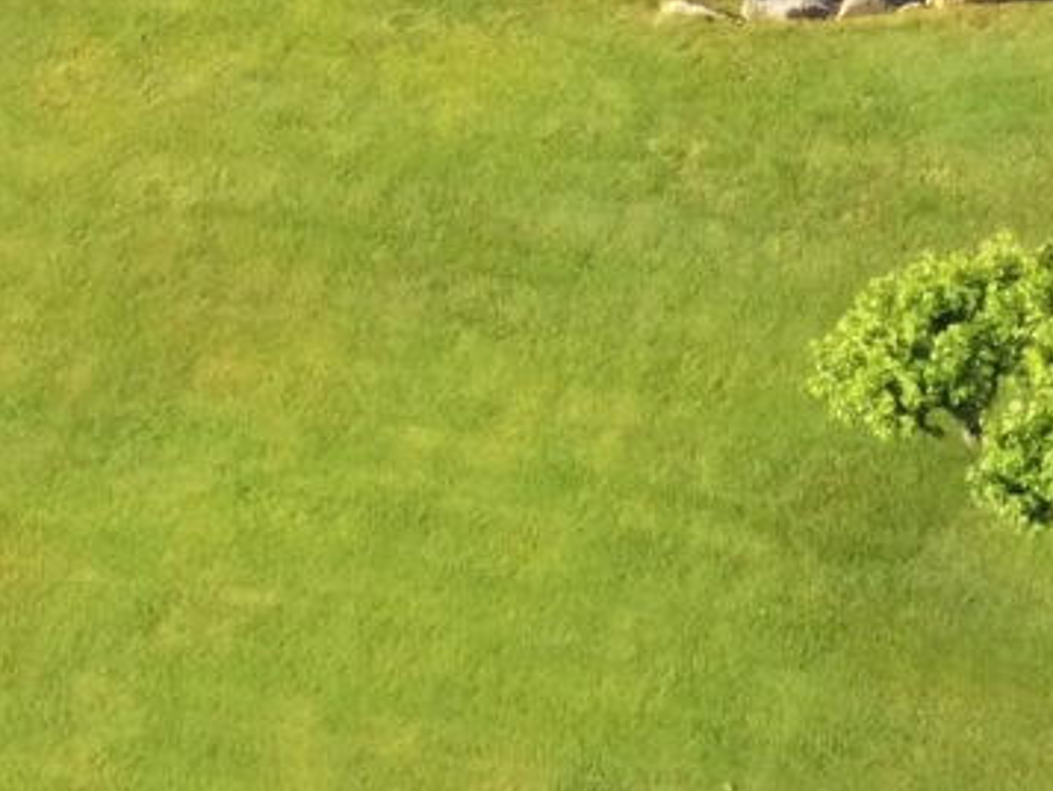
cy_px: -295
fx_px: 2008
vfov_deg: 20.0
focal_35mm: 66
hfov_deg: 27.5
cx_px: 1082
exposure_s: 1/480
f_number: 2.4
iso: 115
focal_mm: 4
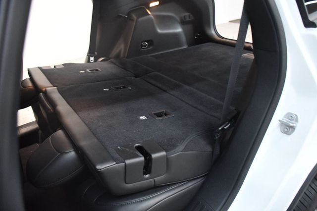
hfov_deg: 62.0
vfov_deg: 43.6
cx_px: 158
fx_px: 264
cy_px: 106
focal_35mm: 30
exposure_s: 1/60
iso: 3600
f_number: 3.5
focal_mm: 20
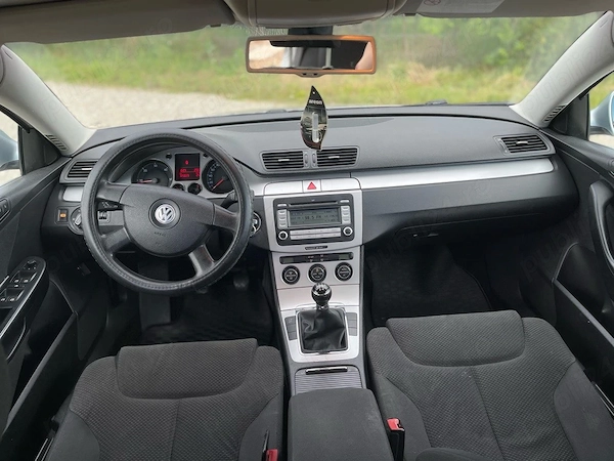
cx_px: 307
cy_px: 230
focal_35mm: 26
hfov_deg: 67.3
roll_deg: +4.0
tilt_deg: -27.3
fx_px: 461
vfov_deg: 53.1
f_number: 1.6
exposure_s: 1/121
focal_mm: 5.1
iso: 40
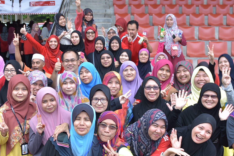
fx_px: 436
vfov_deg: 20.2
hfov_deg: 30.0
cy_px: 111
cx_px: 91
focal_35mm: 67
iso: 100
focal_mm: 24
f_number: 2.8
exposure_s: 1/200
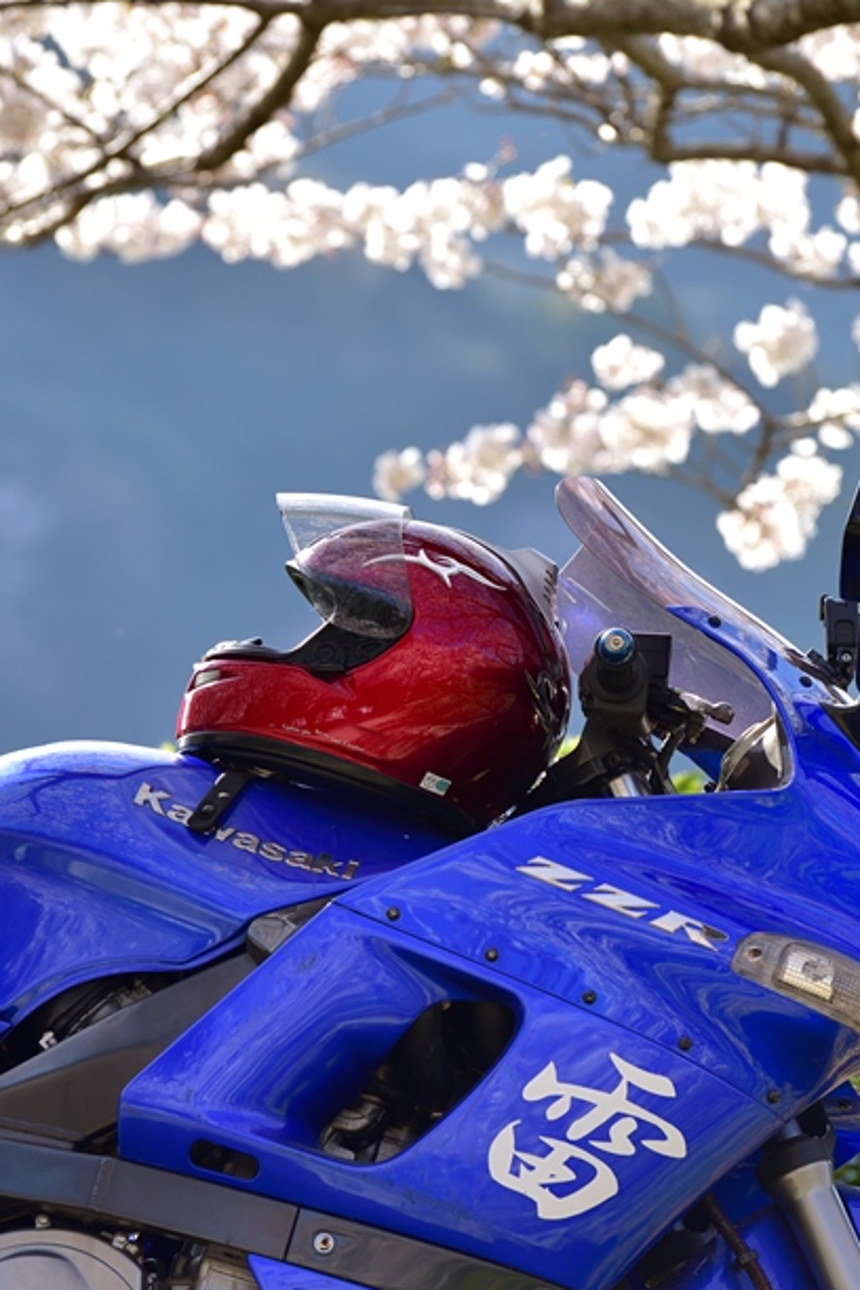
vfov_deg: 7.5
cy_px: 618
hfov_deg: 5.0
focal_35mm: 276
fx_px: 9889
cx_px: 539
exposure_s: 1/400
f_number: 5.6
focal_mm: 165
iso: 200
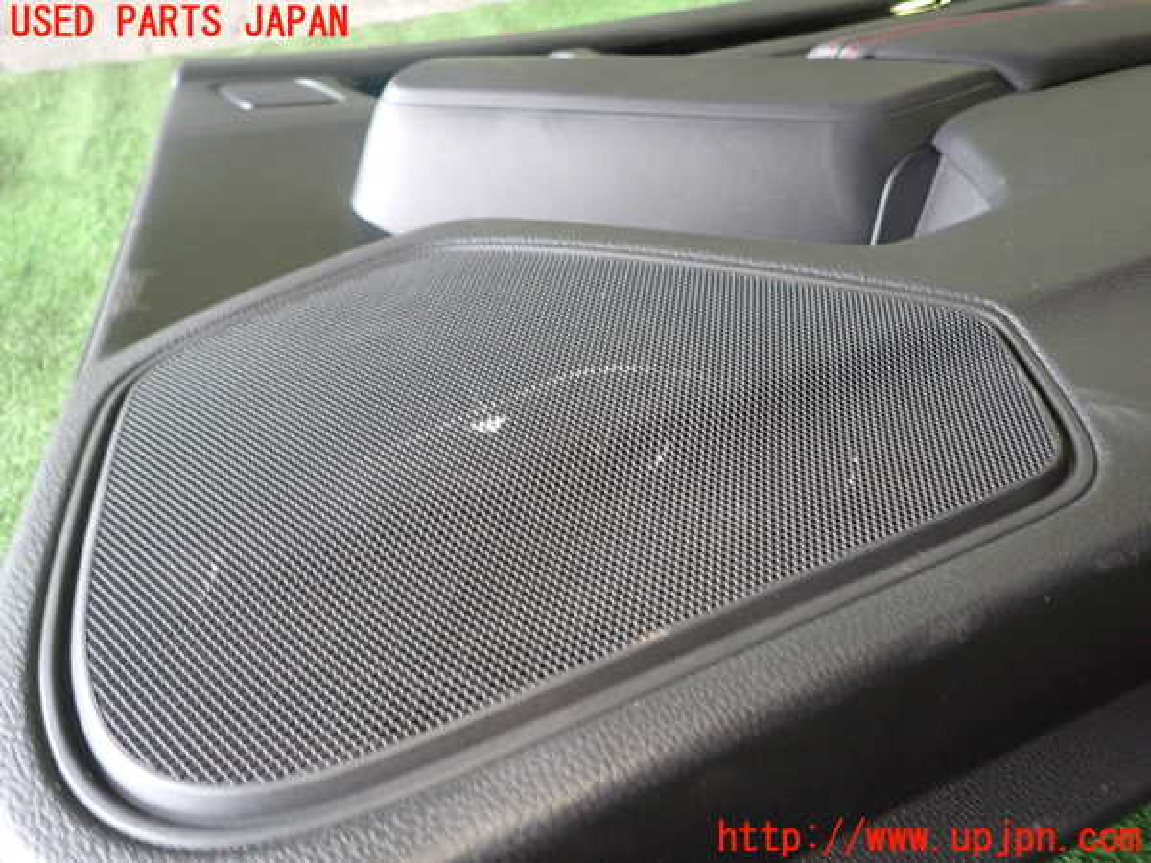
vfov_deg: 54.9
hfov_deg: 69.4
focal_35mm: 25
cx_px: 576
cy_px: 432
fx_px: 831
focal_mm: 4.5
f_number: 2
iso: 400
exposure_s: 1/30
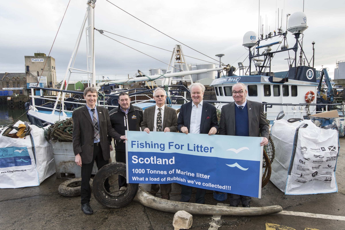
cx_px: 172
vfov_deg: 56.1
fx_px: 216
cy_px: 115
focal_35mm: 22
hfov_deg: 77.3
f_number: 7.1
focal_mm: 15
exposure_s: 1/125
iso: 400
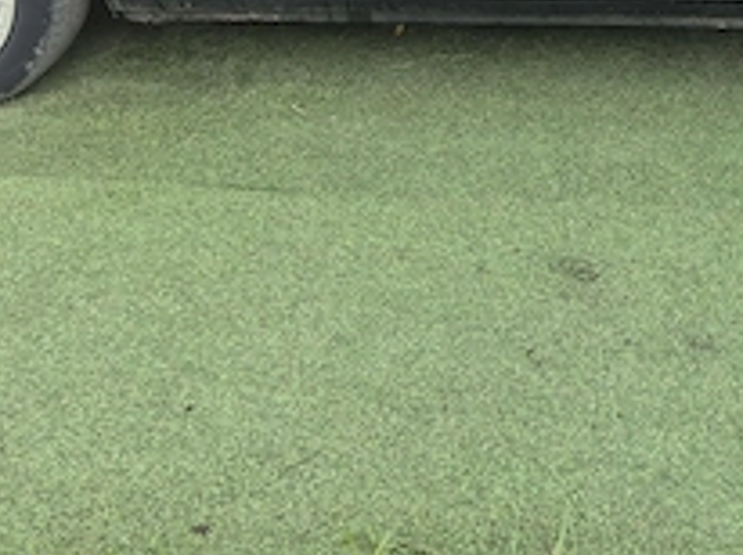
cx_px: 656
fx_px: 1436
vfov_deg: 20.7
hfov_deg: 28.0
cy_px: -68
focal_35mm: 67
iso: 25
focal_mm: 5.4
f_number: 1.8
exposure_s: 1/182
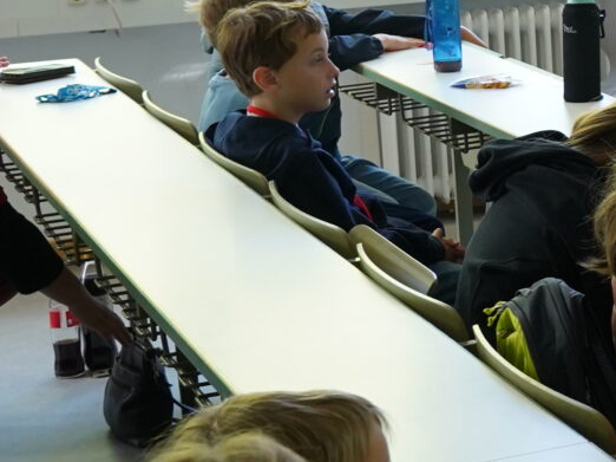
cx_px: 1256
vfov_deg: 12.5
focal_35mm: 118
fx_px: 2099
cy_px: 50
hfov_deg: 13.9
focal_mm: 25
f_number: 5
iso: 1600
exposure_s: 1/125
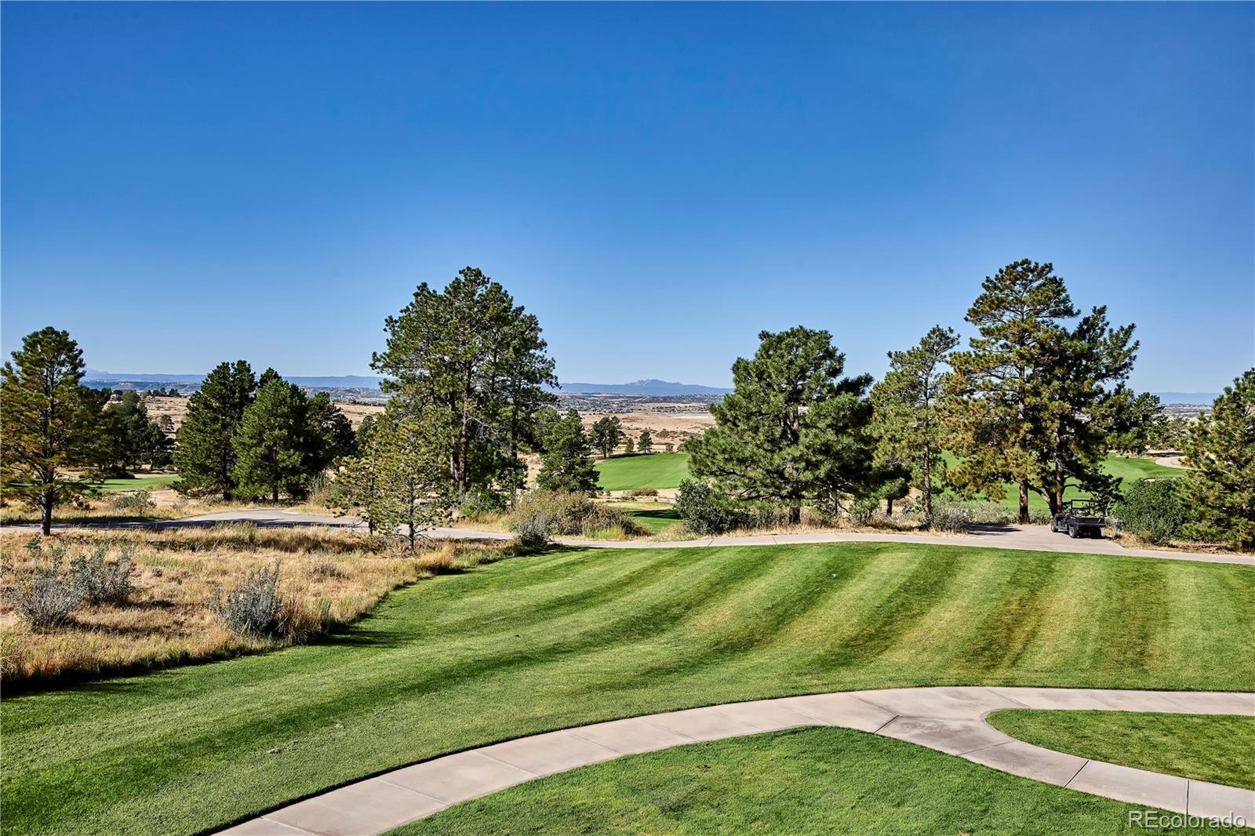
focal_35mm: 30
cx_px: 628
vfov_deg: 43.6
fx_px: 1046
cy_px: 418
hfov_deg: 61.9
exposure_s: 1/1600
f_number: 10
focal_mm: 30
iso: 400
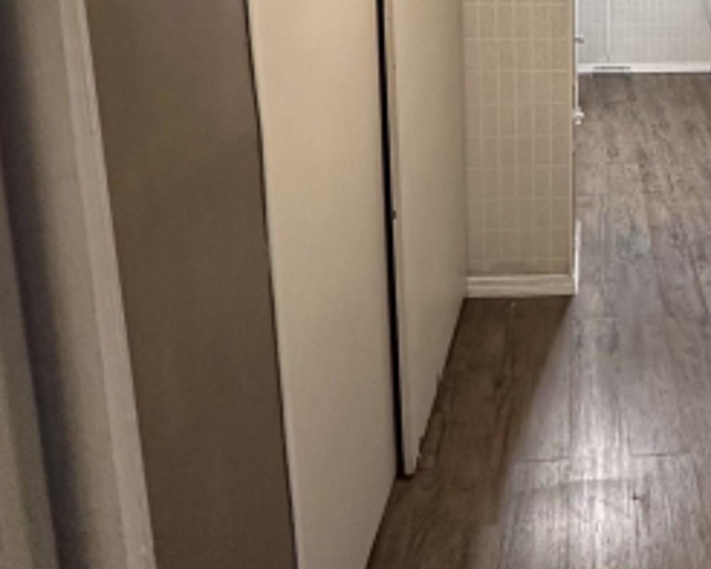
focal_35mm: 37
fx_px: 779
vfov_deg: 36.1
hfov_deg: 43.6
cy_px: -1
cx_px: 673
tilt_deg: -10.5
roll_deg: -1.3
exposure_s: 1/60
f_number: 2.2
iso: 500
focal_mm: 2.22
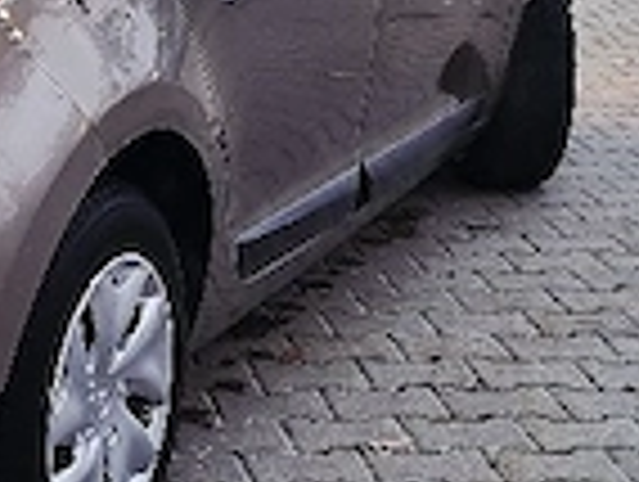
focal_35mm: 97
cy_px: 171
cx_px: -126
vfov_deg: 15.3
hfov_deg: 19.1
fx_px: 1794
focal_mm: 5.54
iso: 250
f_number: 1.8
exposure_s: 1/40
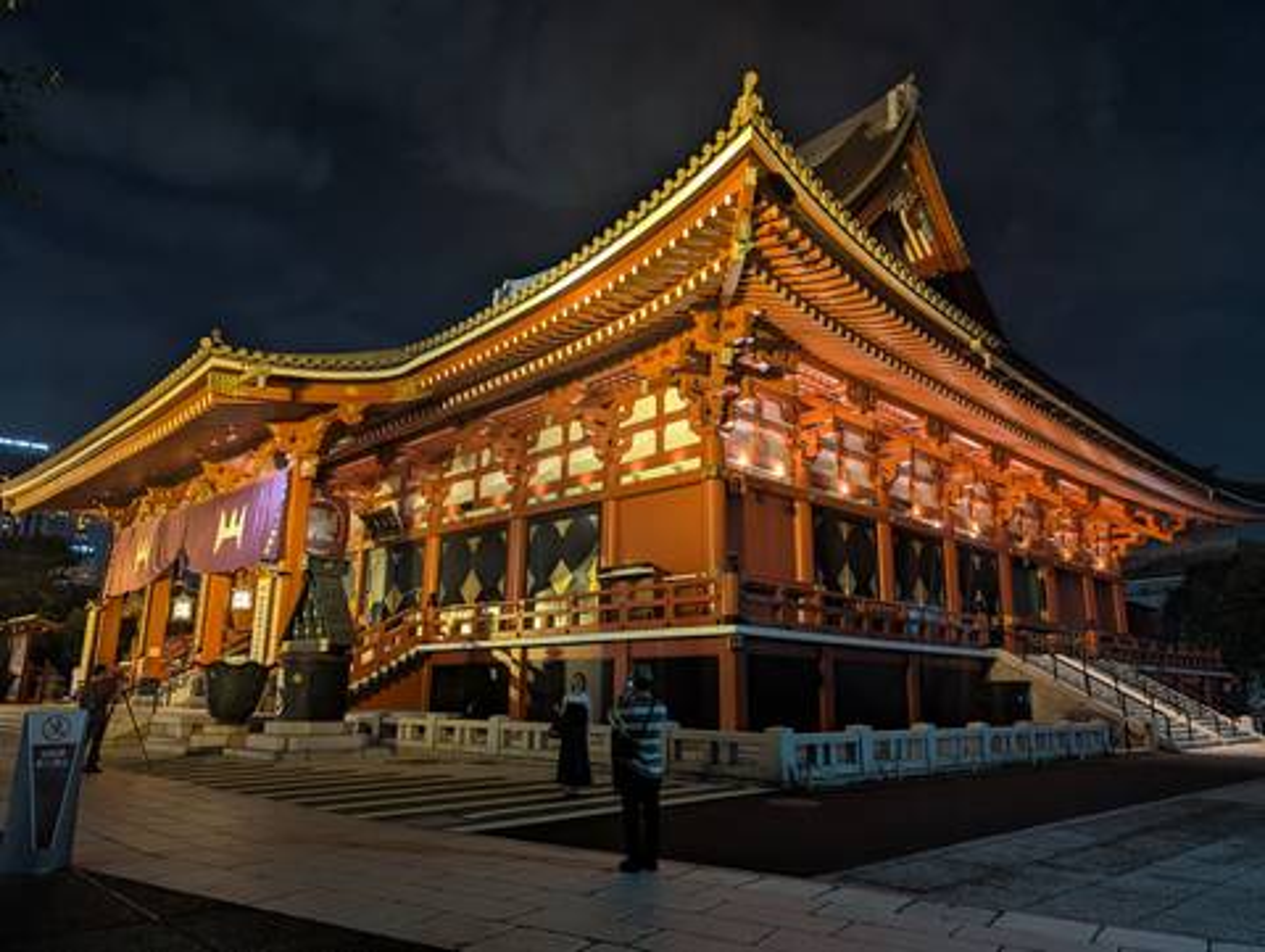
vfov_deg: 56.9
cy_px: 476
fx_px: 878
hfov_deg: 71.5
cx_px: 632
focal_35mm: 24
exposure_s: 1/25
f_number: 1.68
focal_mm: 6.9
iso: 204
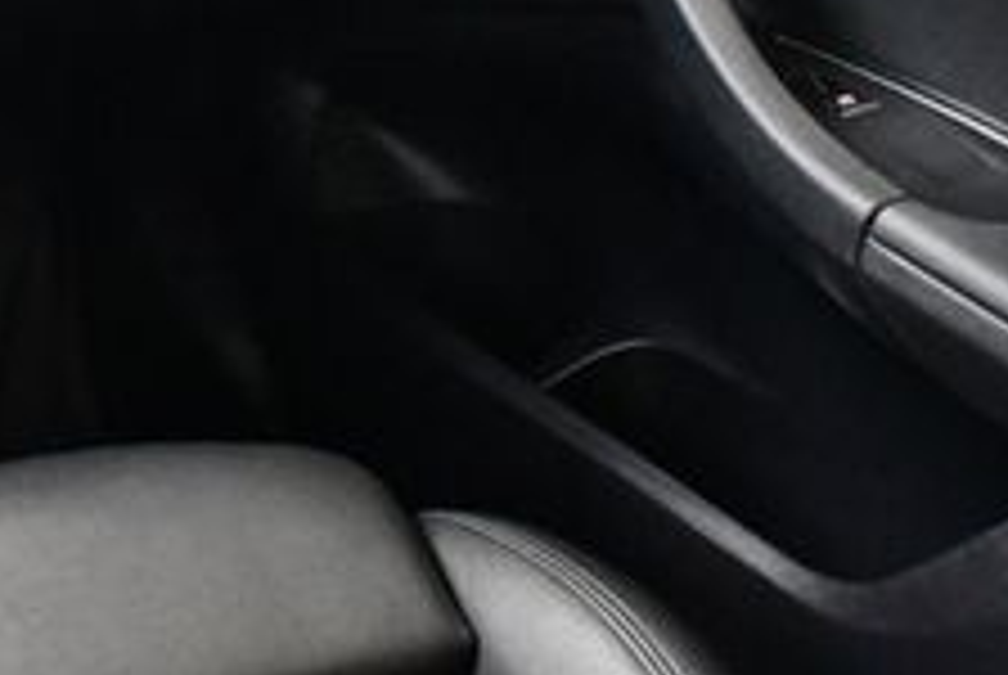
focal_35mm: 103
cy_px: -86
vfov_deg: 13.1
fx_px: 2888
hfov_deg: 18.5
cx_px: -266
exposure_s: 1/60
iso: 6400
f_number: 3.5
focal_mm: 18
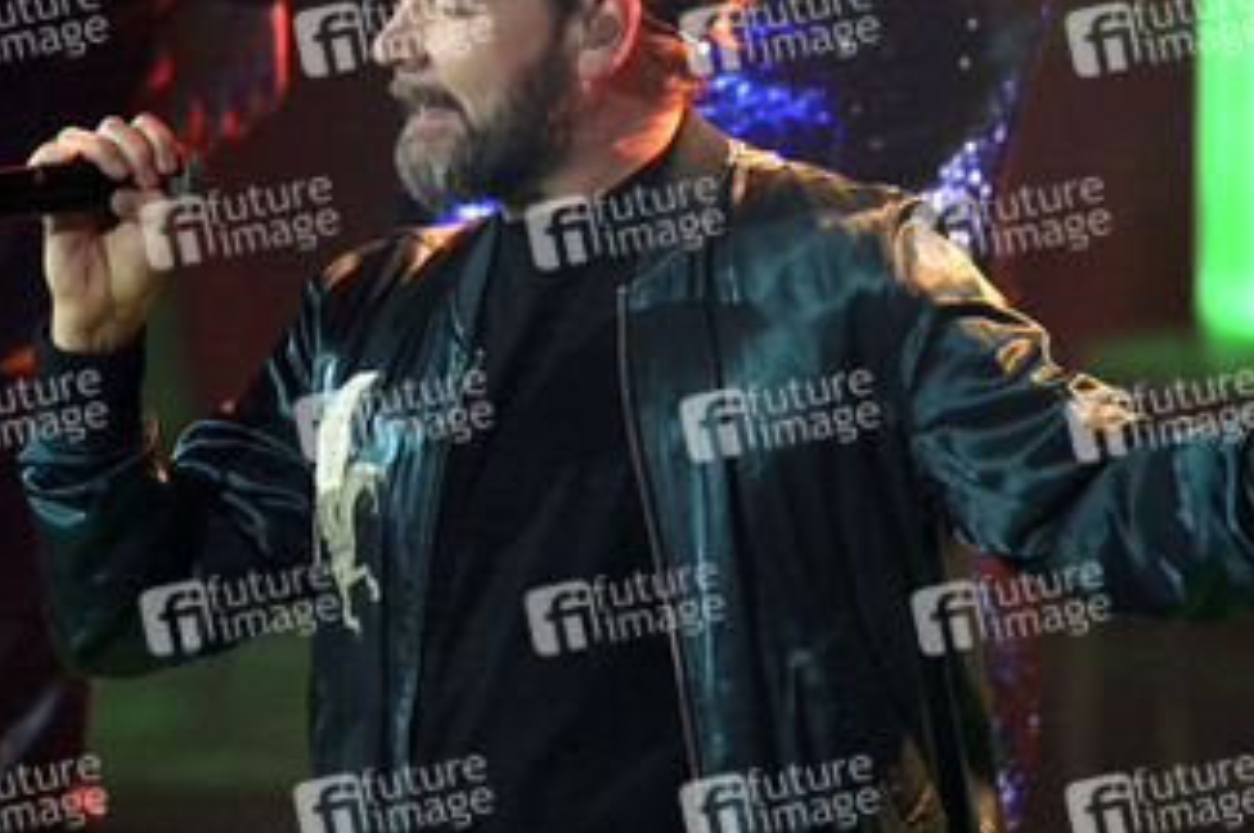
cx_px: 677
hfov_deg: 3.7
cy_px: 320
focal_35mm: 555
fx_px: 19313
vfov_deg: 2.5
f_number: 5.6
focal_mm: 400
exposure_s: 1/500
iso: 12800
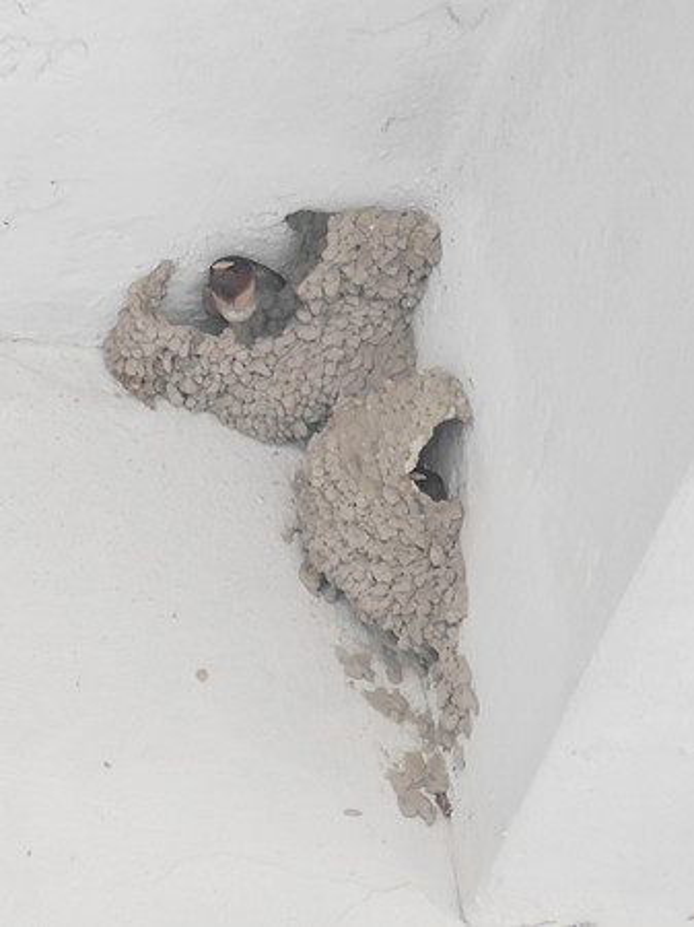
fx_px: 16054
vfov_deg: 3.3
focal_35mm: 600
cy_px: 464
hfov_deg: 2.5
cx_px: 347
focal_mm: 300
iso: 1250
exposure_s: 1/320
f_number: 5.6
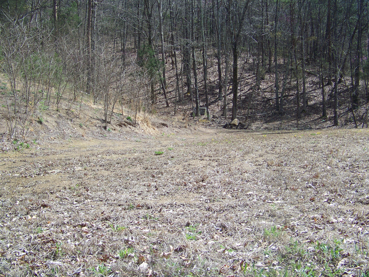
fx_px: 458
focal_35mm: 43
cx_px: 184
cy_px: 138
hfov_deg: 43.9
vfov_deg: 33.6
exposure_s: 1/500
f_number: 2.8
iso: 64
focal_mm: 6.75
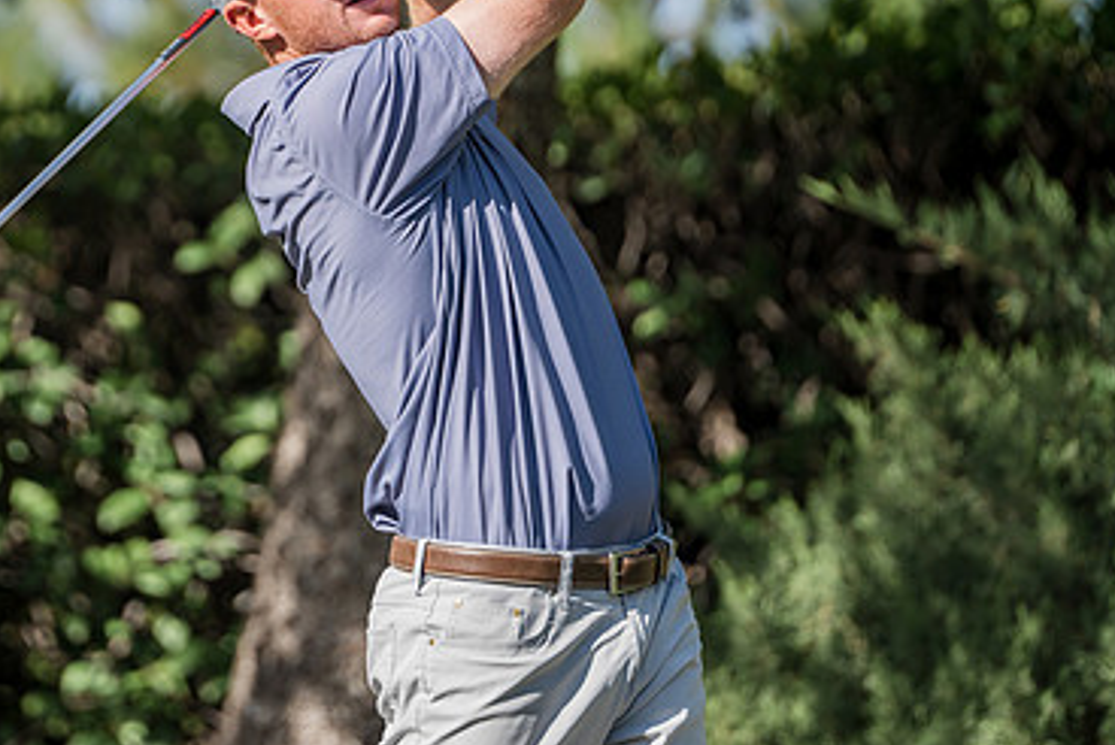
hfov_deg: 6.5
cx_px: 364
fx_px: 9764
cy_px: 177
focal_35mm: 315
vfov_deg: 4.4
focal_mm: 200
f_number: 2.8
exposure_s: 1/3200
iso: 320
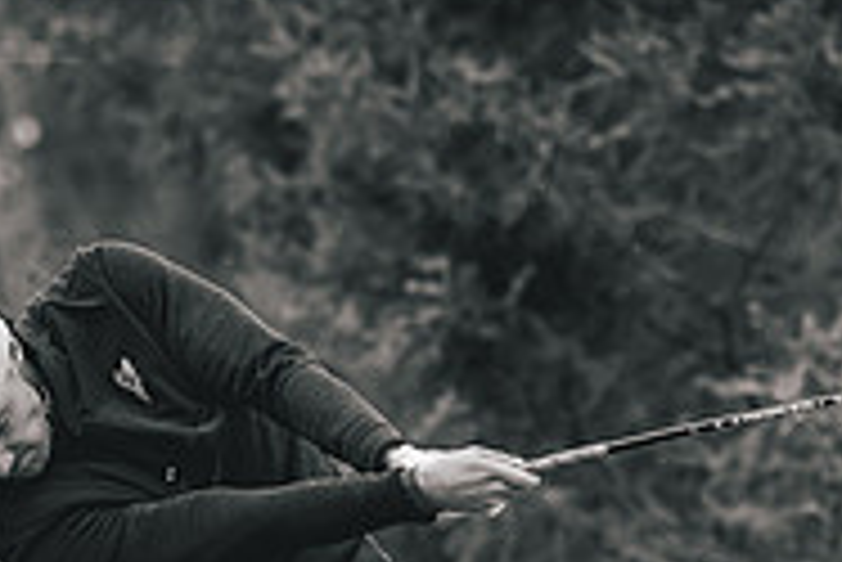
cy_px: 803
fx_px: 7982
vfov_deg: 4.0
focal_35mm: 341
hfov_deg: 6.0
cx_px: 243
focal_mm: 106
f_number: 2.8
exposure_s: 1/3200
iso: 640
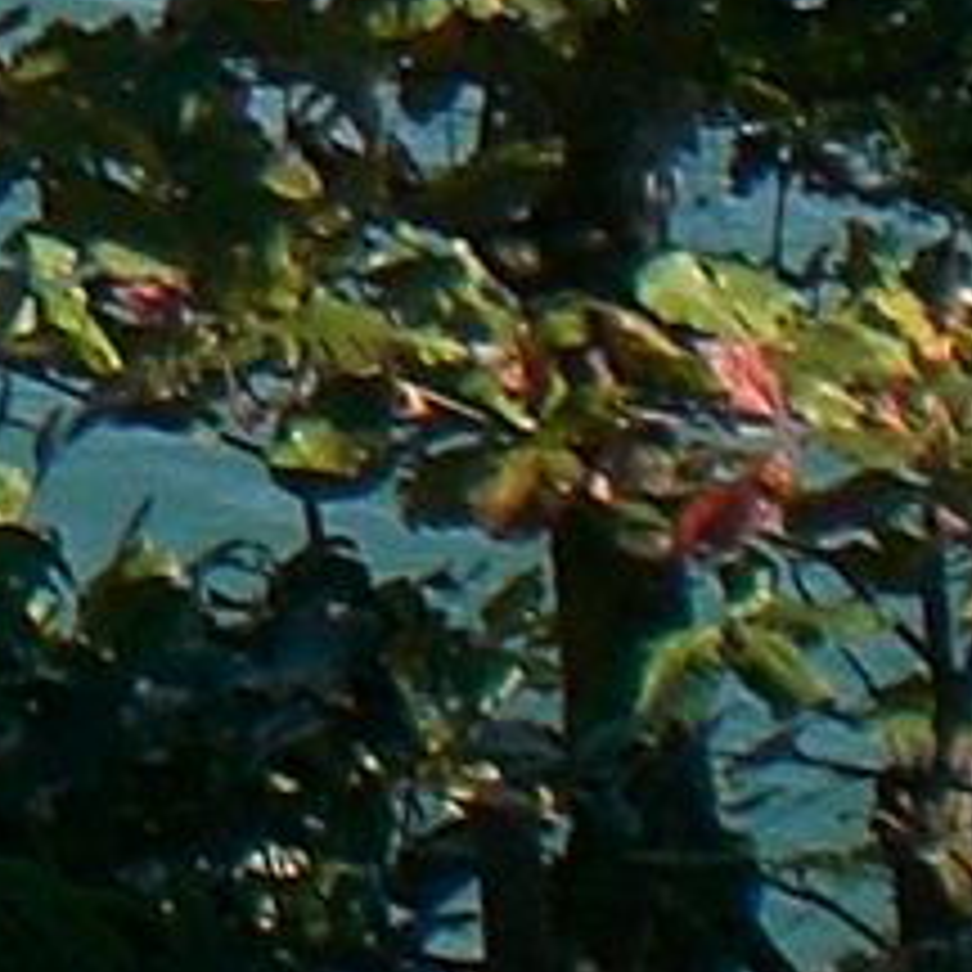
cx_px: -2952
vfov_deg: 5.3
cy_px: -1584
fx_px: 10102
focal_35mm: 318
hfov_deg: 4.9
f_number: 4.4
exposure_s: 1/250
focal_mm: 6.3
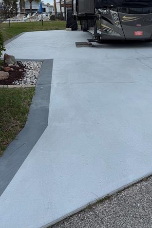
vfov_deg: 45.6
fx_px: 260
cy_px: 55
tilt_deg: -8.2
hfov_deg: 32.6
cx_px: 87
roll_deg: +1.1
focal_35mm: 41
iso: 80
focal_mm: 6.76
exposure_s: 1/4975
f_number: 1.78
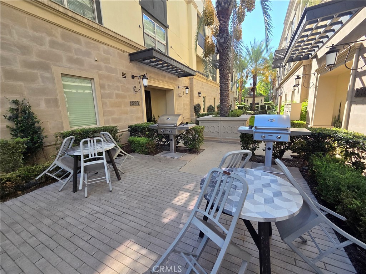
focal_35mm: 13
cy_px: 137
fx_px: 137
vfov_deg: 89.9
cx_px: 183
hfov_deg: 106.2
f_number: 2.2
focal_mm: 2.2
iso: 50
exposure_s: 1/541
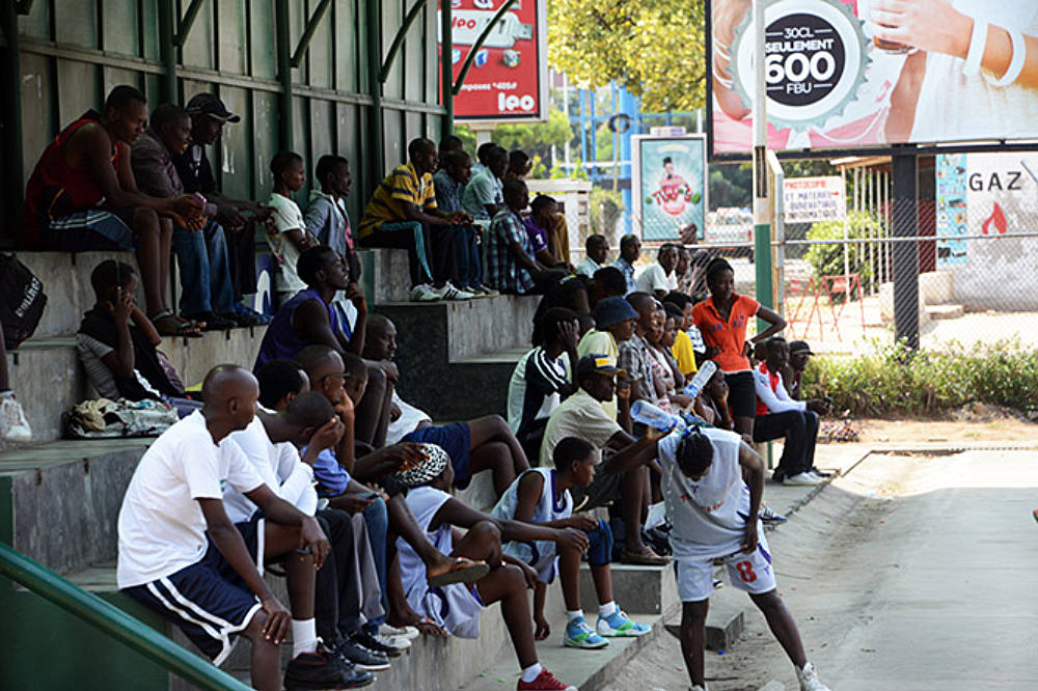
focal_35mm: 150
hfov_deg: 13.7
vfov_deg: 9.1
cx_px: 519
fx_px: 4323
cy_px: 346
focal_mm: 150
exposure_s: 1/200
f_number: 6.3
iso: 320
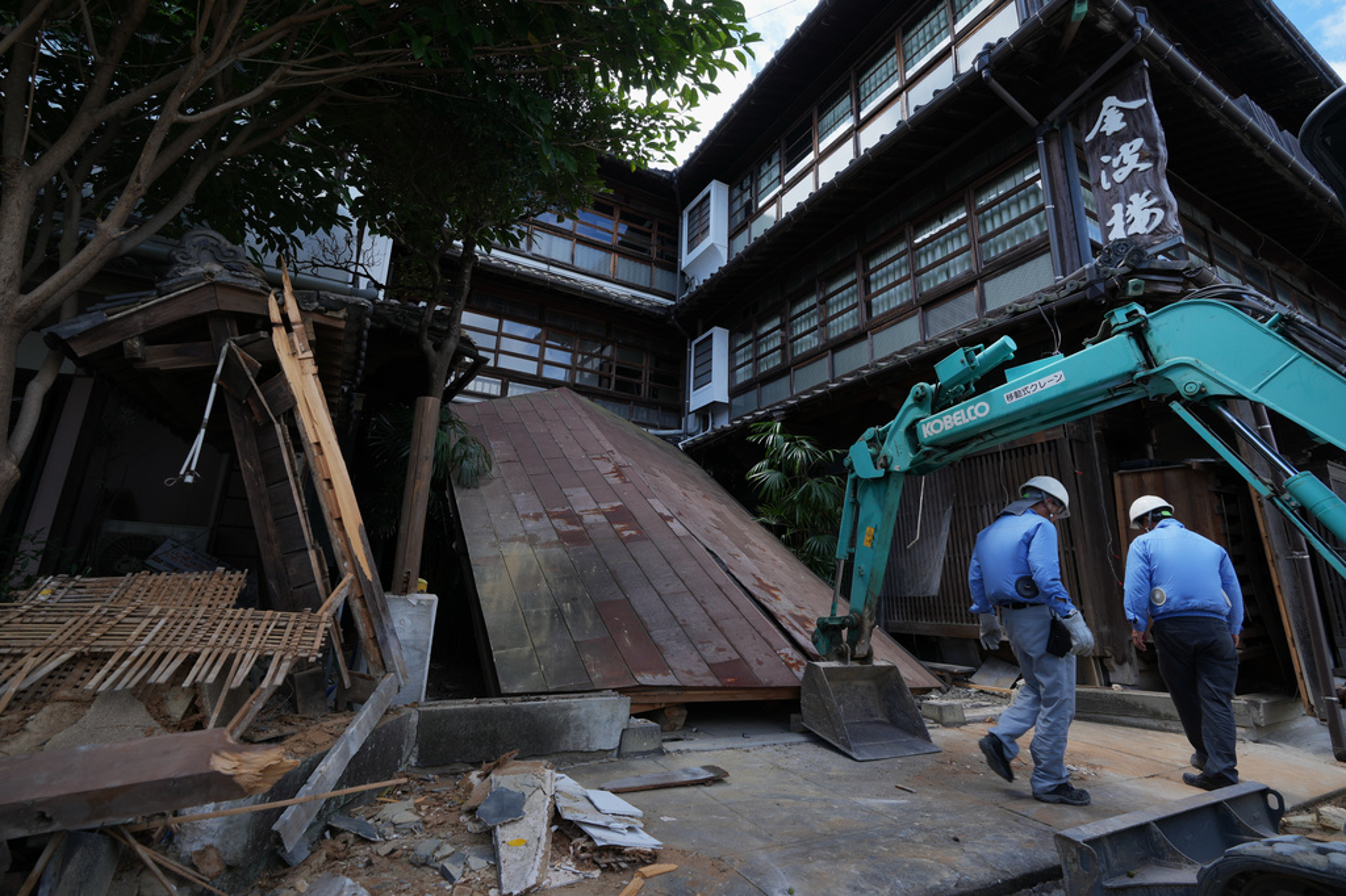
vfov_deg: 73.7
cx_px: 673
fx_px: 598
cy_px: 448
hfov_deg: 96.8
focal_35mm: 16
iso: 100
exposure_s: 1/160
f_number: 5.6
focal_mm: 16
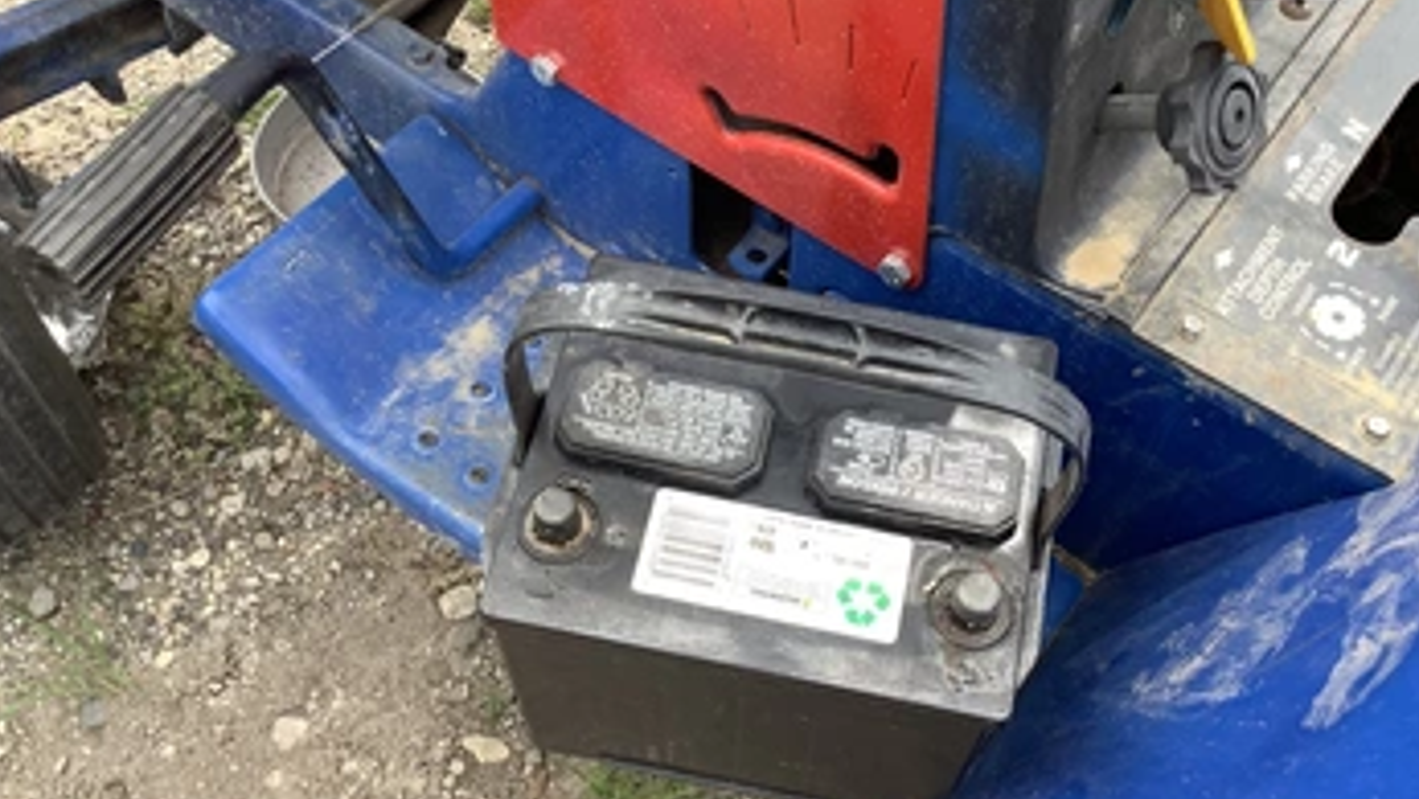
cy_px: 426
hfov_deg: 51.4
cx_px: 804
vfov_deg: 30.5
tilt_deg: -61.1
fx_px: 1468
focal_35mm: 39
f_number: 2.4
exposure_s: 1/238
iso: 25
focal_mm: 3.3
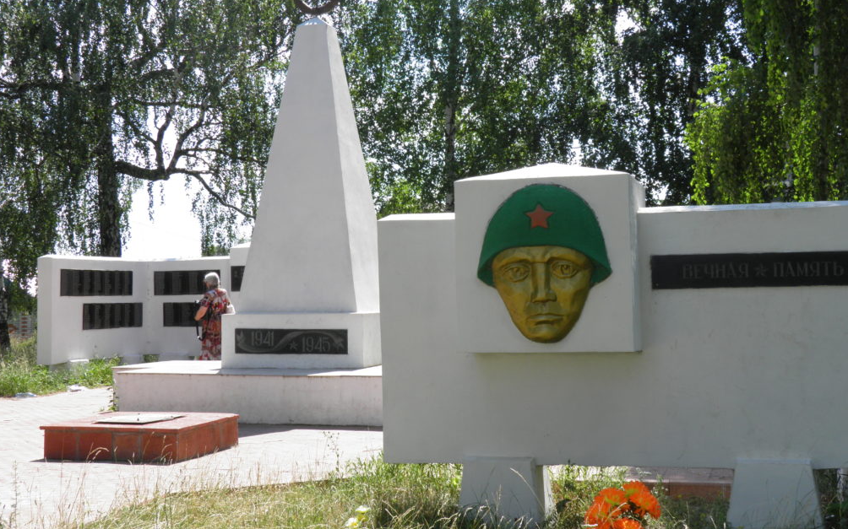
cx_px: 422
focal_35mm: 53
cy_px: 235
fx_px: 1225
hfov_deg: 38.2
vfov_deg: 24.4
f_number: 5.5
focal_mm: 8.9
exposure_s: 1/160
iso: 50
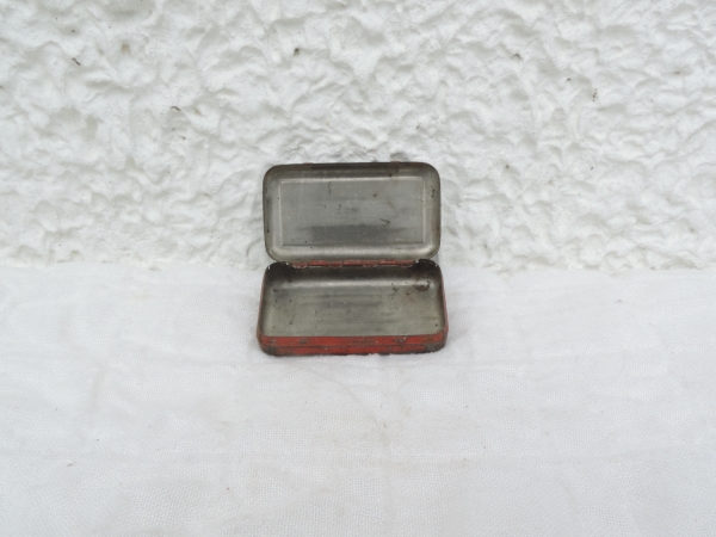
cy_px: 268
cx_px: 358
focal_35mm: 30
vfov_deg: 46.8
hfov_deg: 60.0
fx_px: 621
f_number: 7.8
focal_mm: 5.3
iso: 80
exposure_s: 1/80
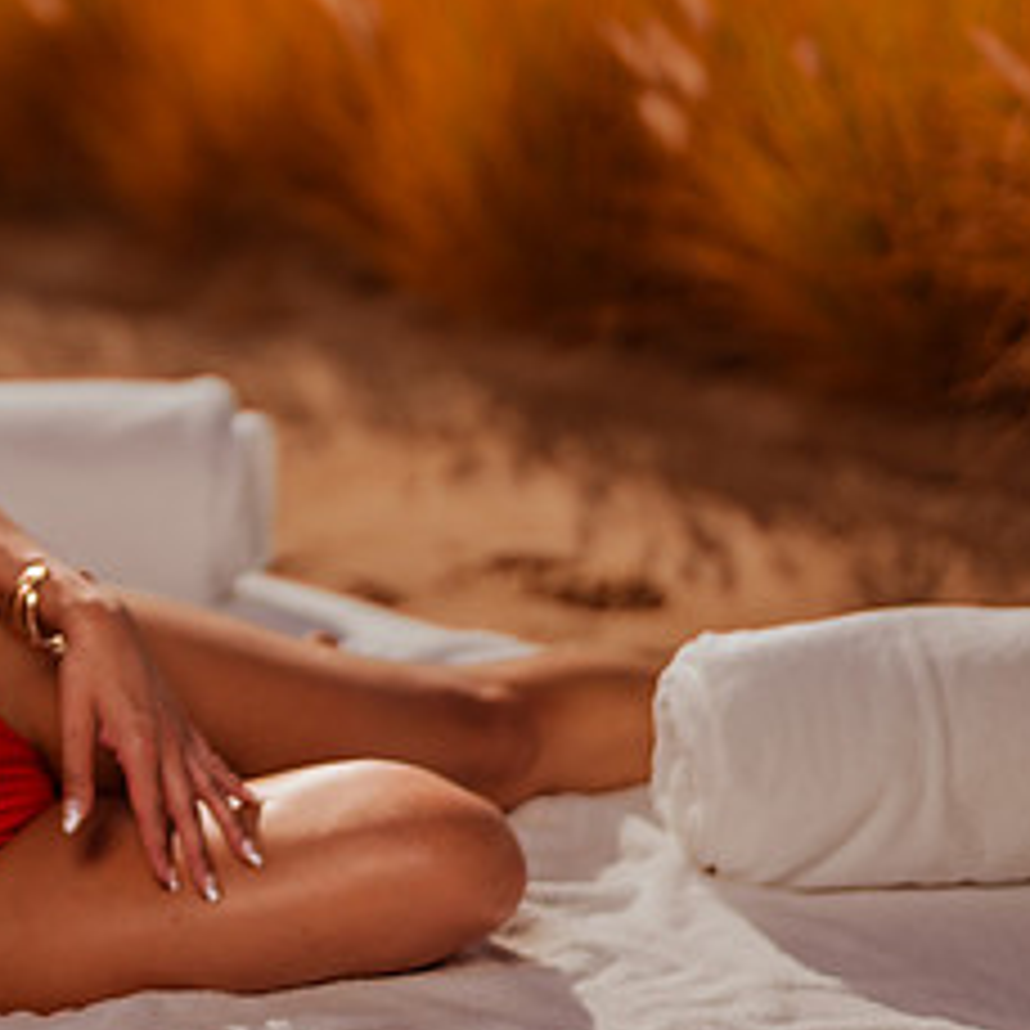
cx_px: -157
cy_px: 349
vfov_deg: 13.9
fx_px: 4208
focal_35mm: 125
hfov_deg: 13.6
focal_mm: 58
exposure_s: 1/8000
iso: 50
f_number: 1.4
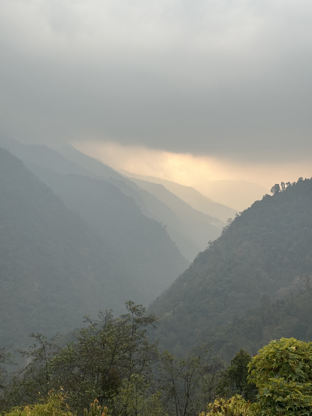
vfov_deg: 39.7
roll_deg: +2.6
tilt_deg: -1.3
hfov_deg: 30.3
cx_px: 156
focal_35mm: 48
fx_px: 577
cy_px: 208
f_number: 1.78
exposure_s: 1/146
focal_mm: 6.86
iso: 50
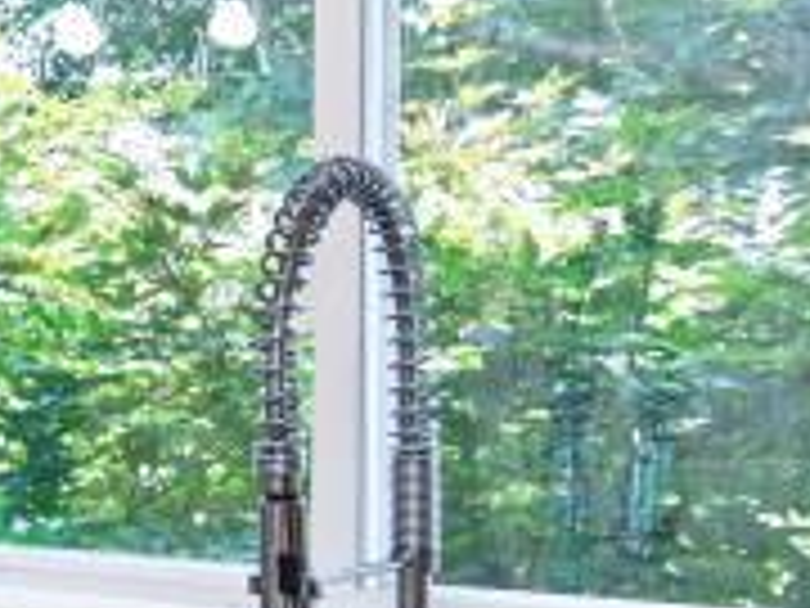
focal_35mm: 112
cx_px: -1422
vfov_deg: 13.2
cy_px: 261
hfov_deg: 11.9
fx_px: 2621
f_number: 4
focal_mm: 14
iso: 200
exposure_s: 1/60
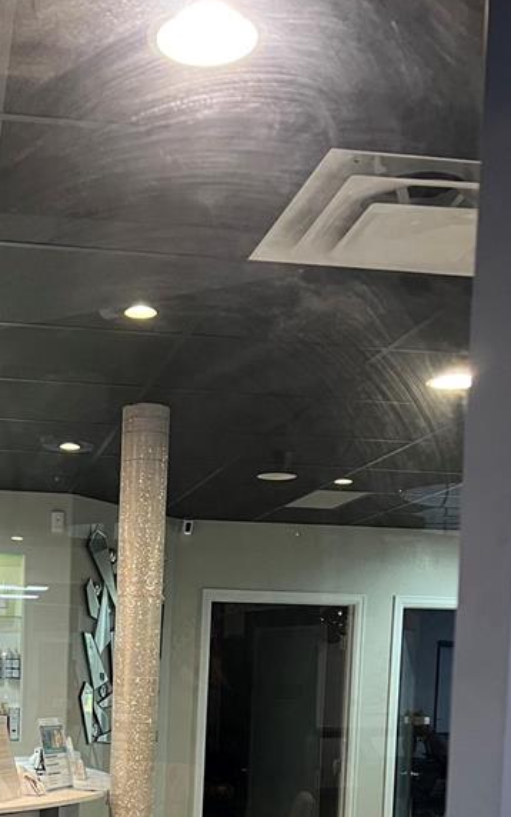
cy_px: 758
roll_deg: -1.3
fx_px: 1158
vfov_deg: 36.1
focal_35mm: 52
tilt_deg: -4.5
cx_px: 75
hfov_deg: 24.3
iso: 250
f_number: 1.5
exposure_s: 1/60
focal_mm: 5.7
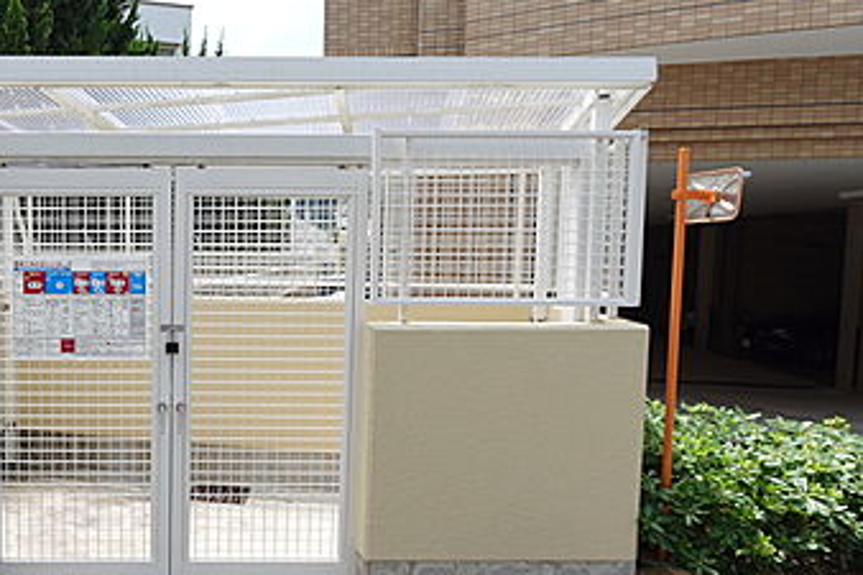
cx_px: 130
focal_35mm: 32
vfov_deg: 41.0
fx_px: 767
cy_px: 309
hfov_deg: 53.3
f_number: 4
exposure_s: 1/500
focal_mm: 6.9
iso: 125
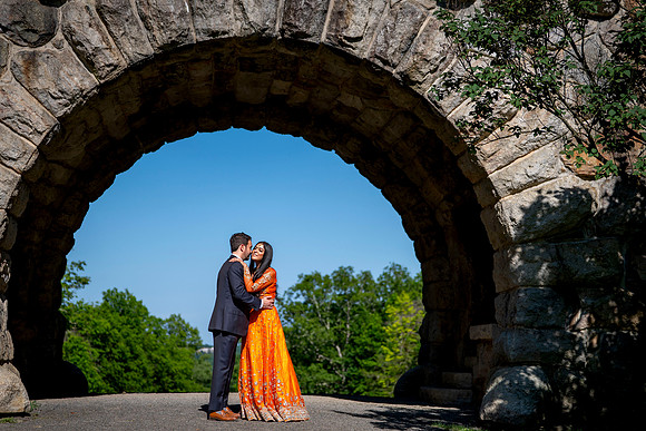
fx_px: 1356
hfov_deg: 26.8
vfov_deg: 18.1
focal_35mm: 76
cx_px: 321
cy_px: 203
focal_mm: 70
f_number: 2.8
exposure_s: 1/8000
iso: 250
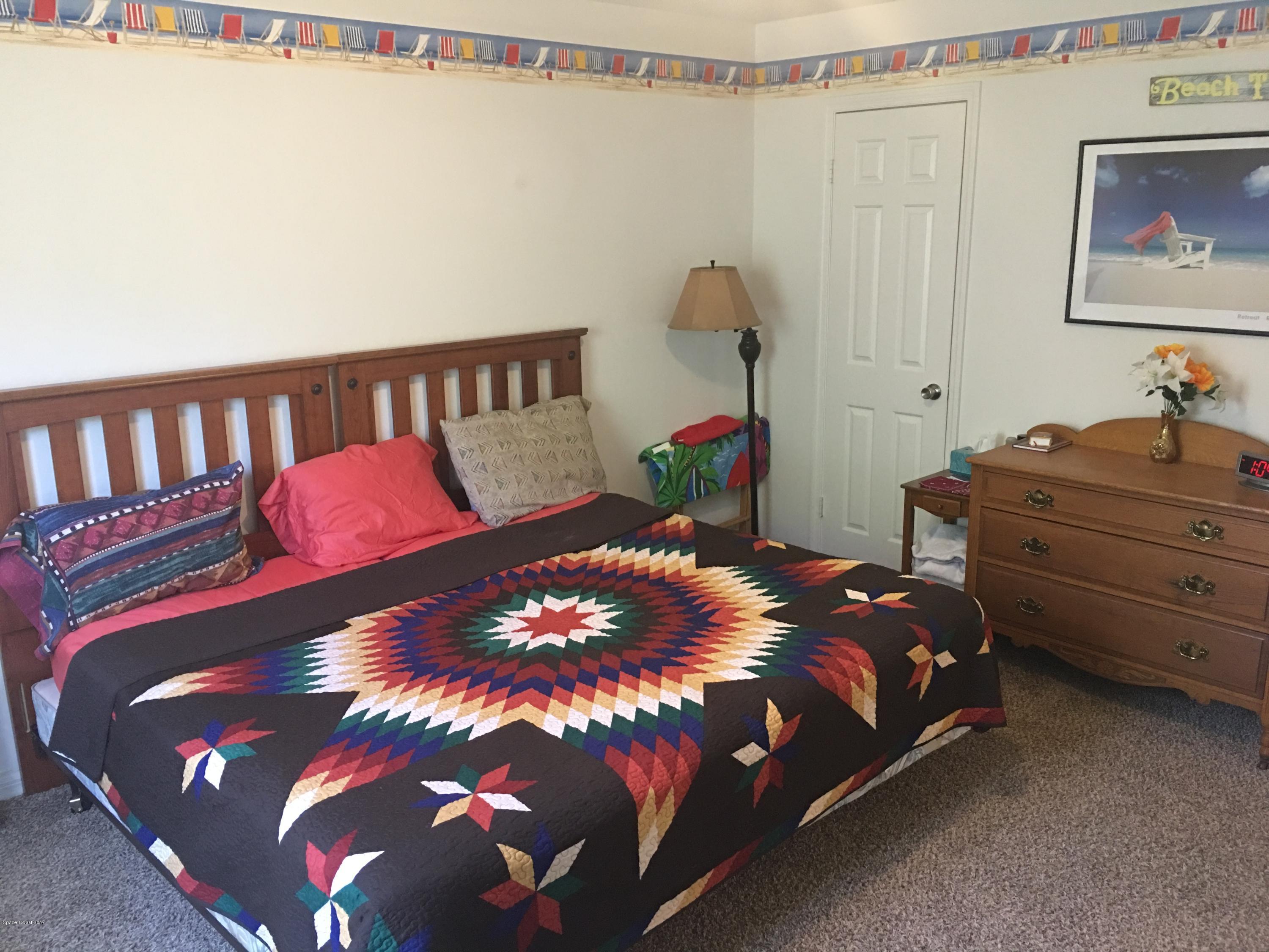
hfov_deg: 61.7
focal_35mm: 29
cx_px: 634
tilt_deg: -12.4
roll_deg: +0.8
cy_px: 476
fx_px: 1063
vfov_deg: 48.2
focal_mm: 4.15
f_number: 2.2
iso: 100
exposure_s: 1/15
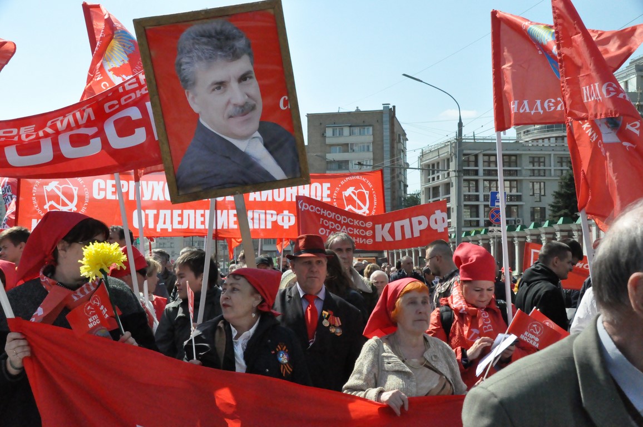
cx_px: 322
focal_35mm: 48
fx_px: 856
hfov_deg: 41.2
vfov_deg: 28.0
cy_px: 214
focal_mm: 32
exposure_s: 1/4000
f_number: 14
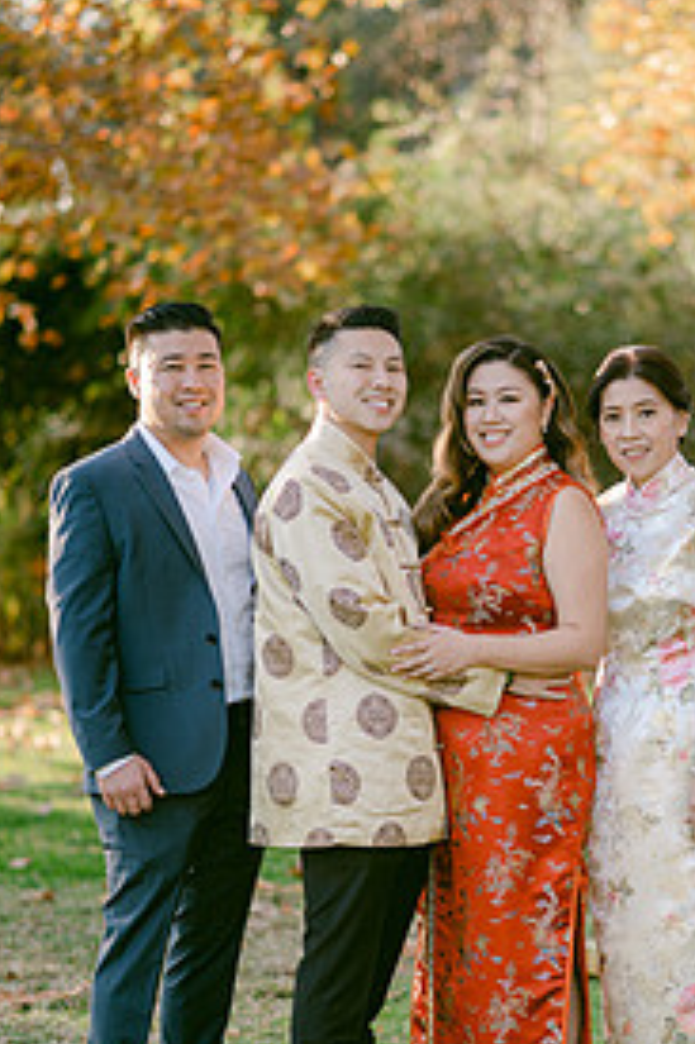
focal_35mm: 139
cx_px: 511
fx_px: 4030
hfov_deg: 9.8
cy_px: 588
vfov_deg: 14.8
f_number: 2
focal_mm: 85
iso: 200
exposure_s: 1/800
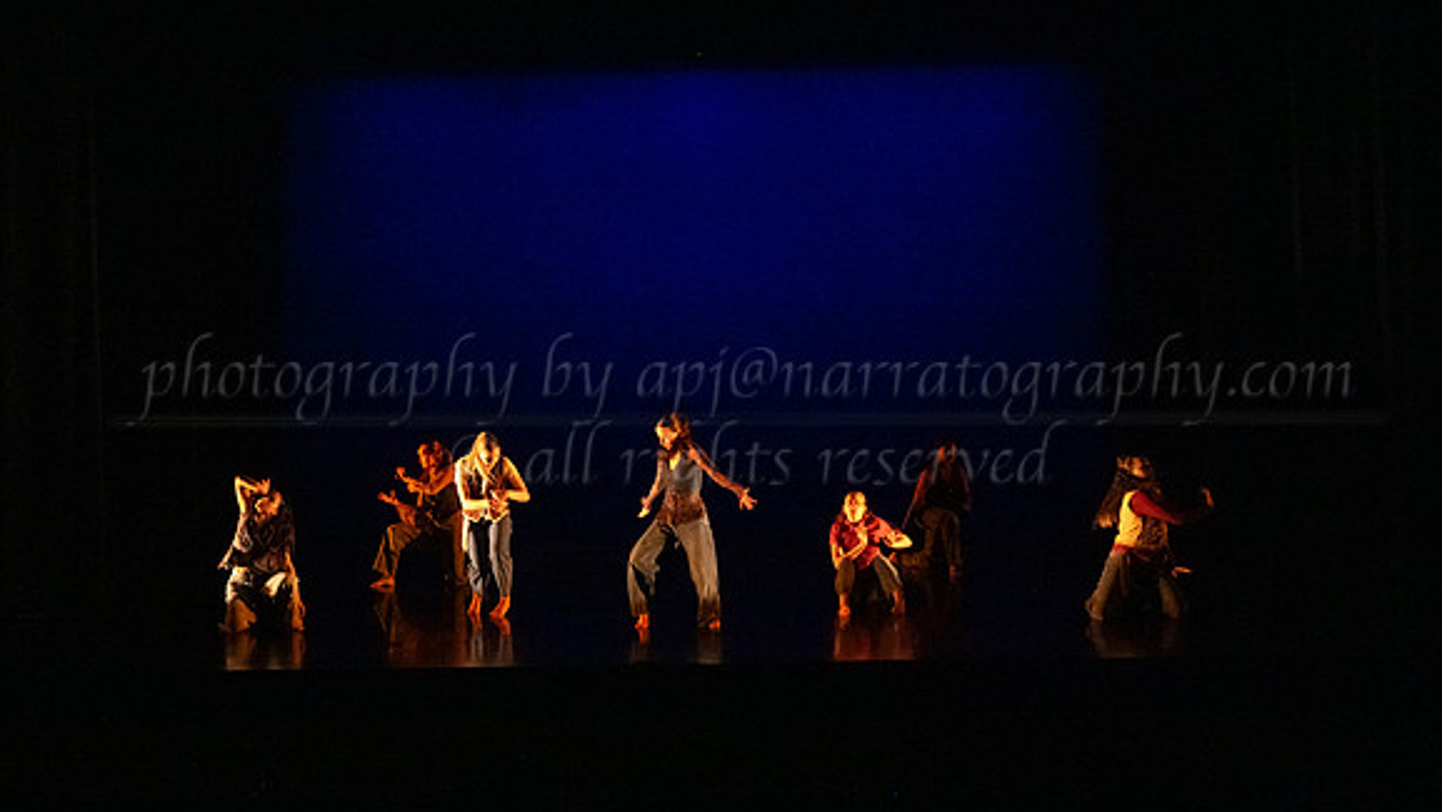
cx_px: 704
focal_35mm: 47
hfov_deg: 43.7
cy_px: 396
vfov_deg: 25.5
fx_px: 1798
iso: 3200
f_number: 2.8
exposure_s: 1/250
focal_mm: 42
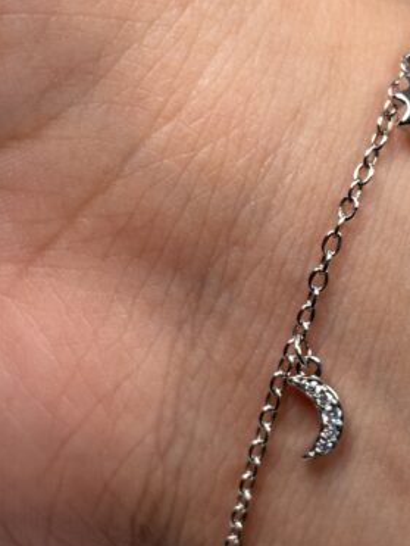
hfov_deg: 13.2
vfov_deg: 17.6
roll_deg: -1.2
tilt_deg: -35.9
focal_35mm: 112
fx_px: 1766
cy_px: 280
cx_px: 322
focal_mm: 5.96
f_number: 1.6
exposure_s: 1/188
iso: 32
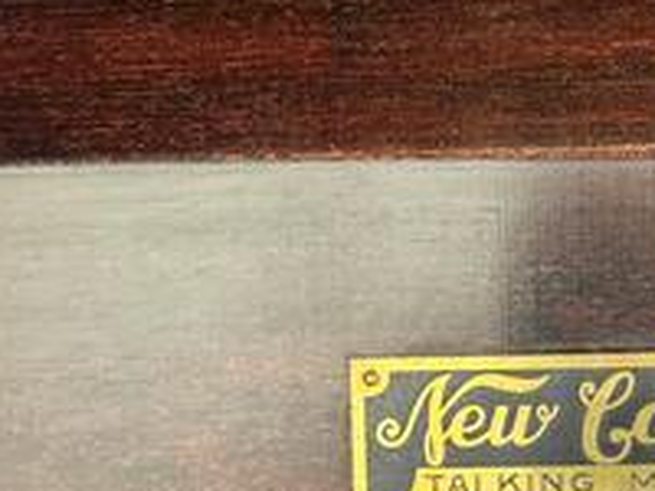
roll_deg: -1.0
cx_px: 627
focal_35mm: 64
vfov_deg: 22.7
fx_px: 1211
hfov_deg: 28.7
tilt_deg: -24.6
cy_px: 383
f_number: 2.2
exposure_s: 1/99
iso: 200
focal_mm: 2.22
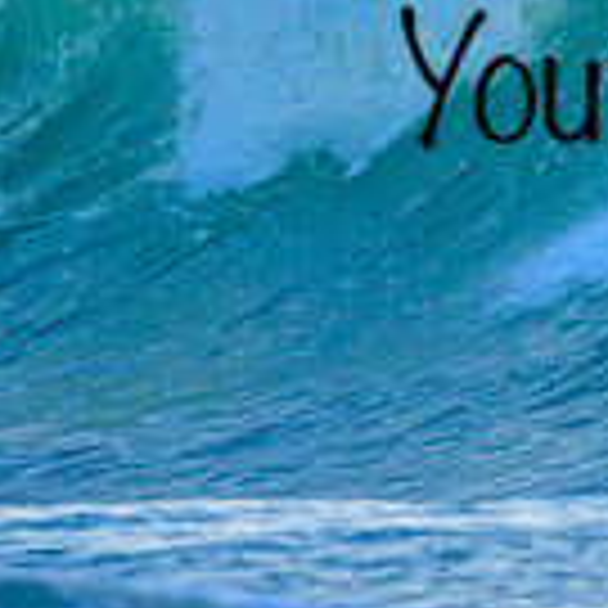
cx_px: 865
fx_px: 57965
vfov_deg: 0.6
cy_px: 38
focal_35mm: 2917
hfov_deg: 0.6
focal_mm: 800
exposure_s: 1/2500
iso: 2200
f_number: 6.3
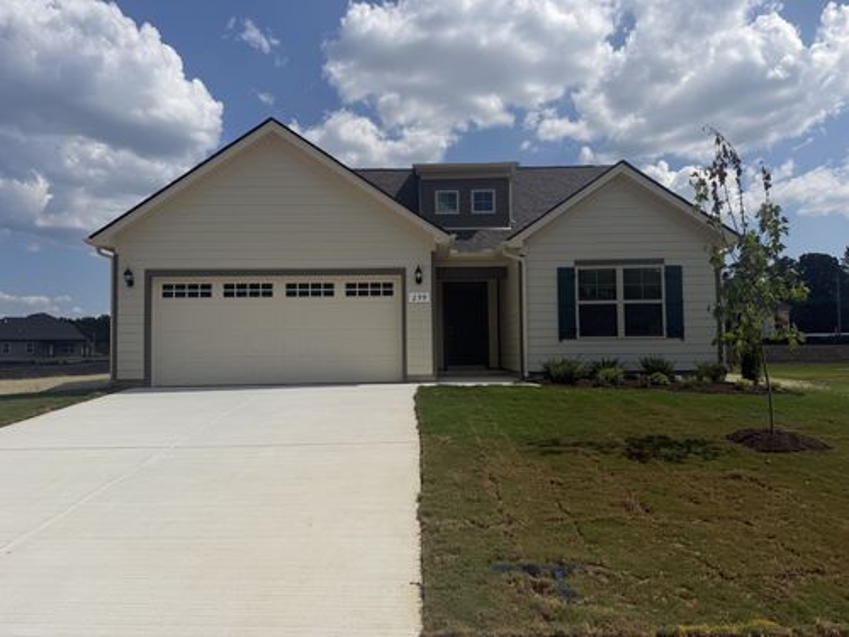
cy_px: 318
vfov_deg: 56.8
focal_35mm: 24
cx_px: 424
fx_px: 589
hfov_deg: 71.6
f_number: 1.78
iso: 80
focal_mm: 6.76
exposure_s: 1/9091
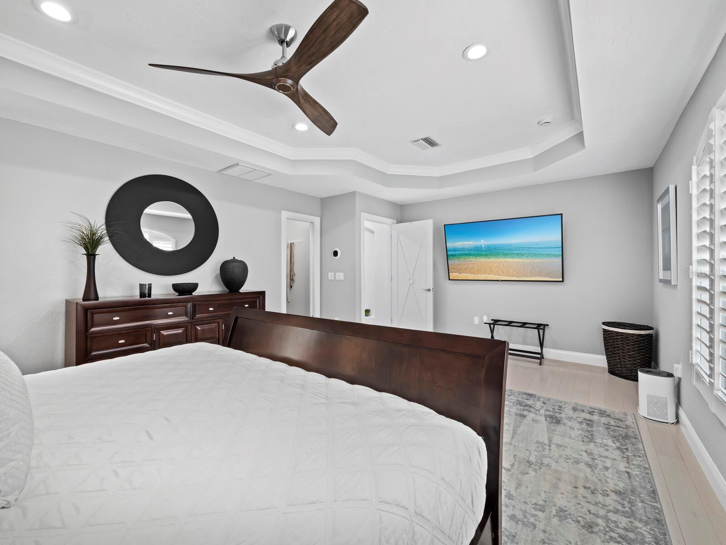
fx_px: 294
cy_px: 272
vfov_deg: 85.7
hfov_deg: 102.0
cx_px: 363
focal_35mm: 14
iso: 400
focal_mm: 7
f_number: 10
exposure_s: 1/2
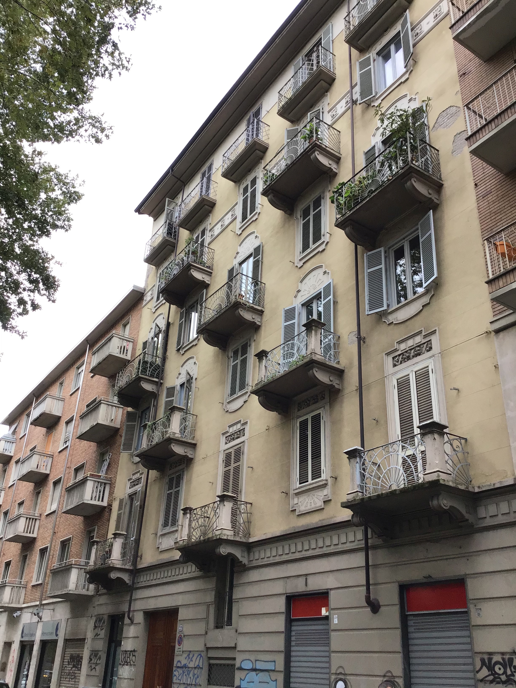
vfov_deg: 58.4
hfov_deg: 45.4
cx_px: 258
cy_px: 344
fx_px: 616
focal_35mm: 31
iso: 50
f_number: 2.4
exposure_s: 1/100
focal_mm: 3.3
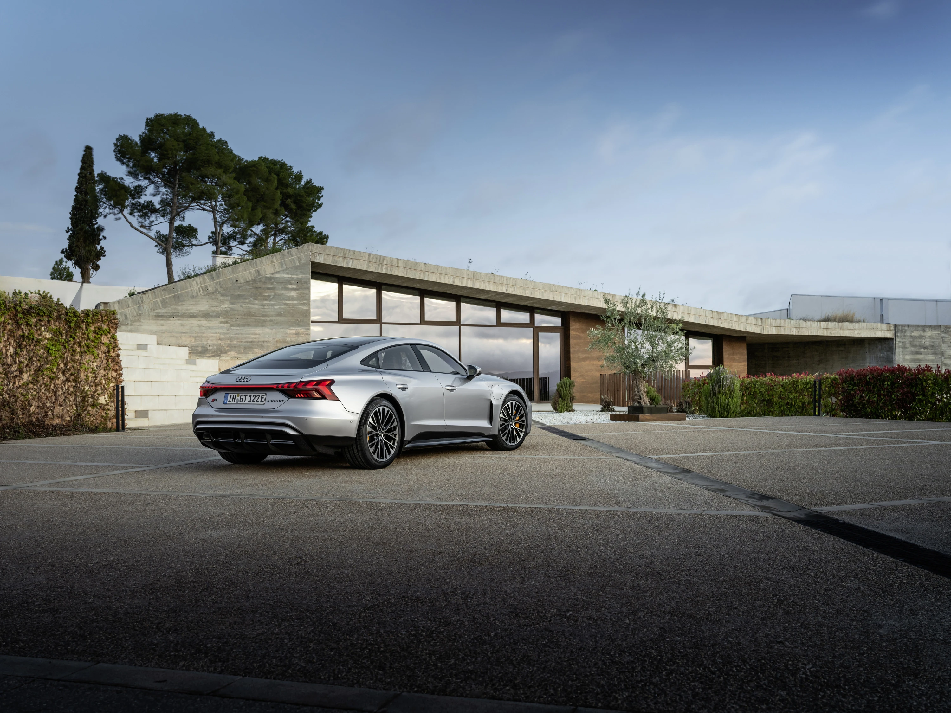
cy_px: 356
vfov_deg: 38.7
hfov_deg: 50.1
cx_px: 476
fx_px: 1016
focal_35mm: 37
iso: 400
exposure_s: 1/15
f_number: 8
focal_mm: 46.9
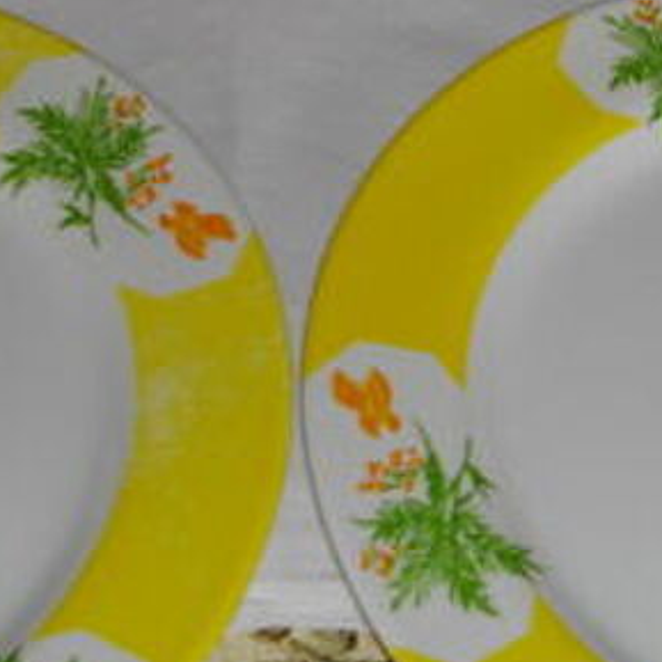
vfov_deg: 17.7
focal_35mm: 98
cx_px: 293
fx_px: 2120
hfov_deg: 17.7
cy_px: 218
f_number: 2.9
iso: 200
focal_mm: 5.7
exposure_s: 1/50
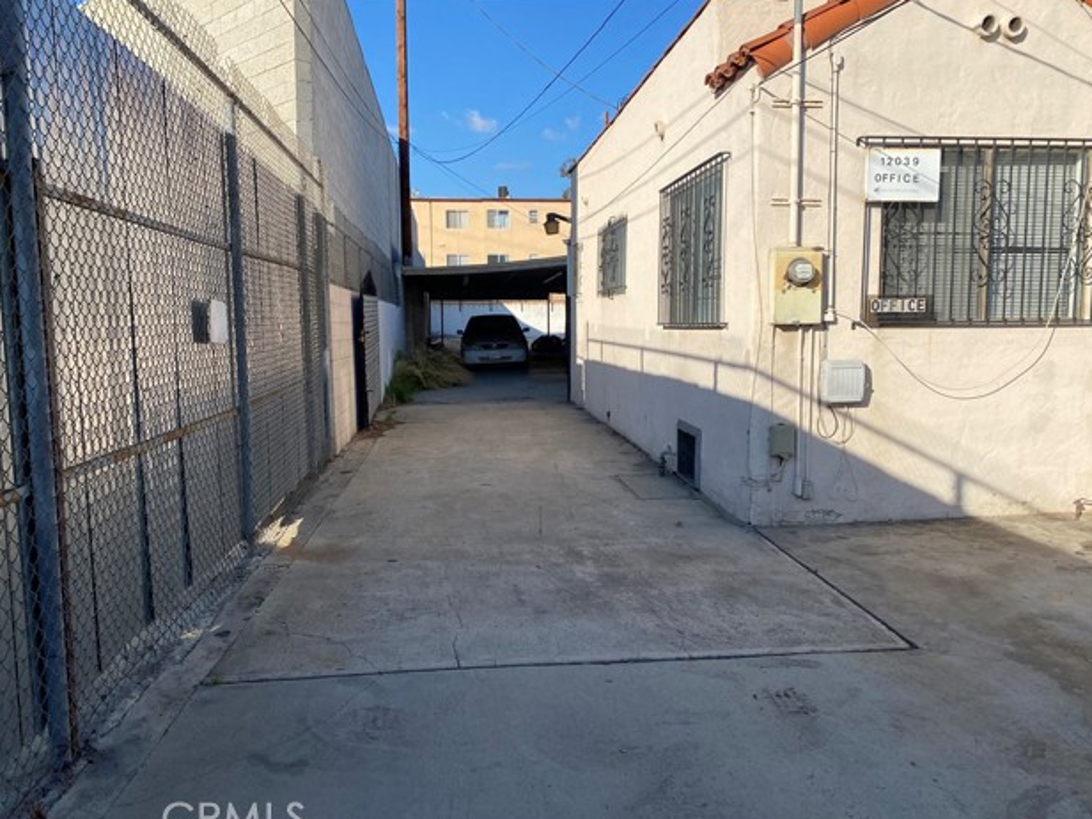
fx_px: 852
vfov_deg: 51.4
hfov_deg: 65.3
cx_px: 534
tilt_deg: -6.1
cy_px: 418
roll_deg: +0.0
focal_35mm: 27
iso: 32
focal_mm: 4.25
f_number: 1.8
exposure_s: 1/2967
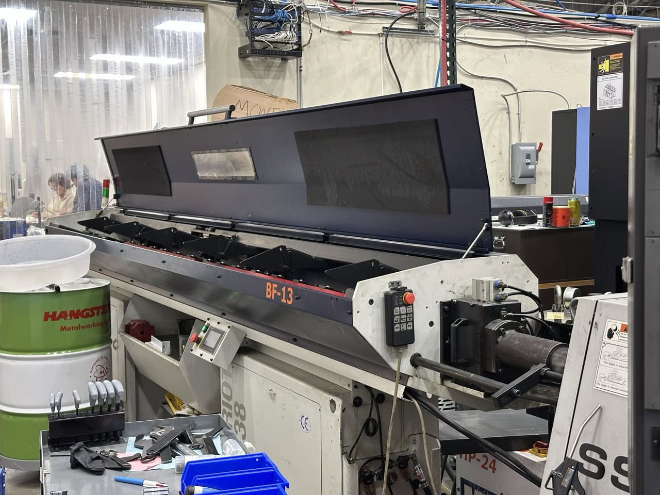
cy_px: 248
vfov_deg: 30.3
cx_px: 330
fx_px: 915
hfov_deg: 39.7
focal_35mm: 48
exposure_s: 1/60
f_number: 1.8
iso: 200
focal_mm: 6.9
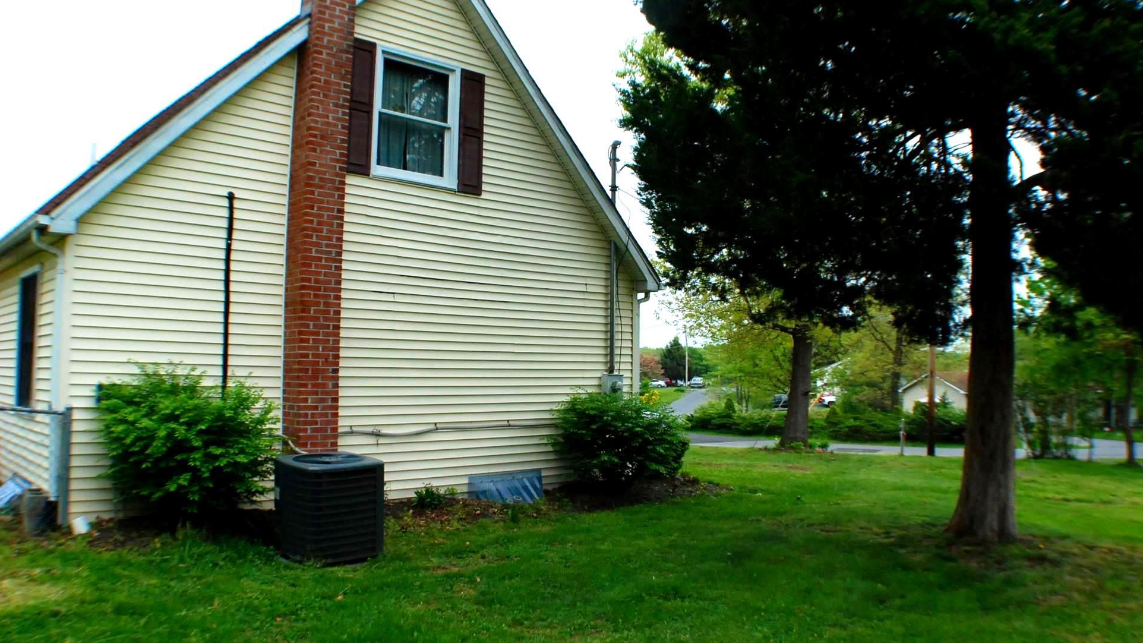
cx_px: 572
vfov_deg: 31.2
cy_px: 316
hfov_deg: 52.8
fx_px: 1152
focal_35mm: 38
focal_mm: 24
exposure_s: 1/400
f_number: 10
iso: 1000
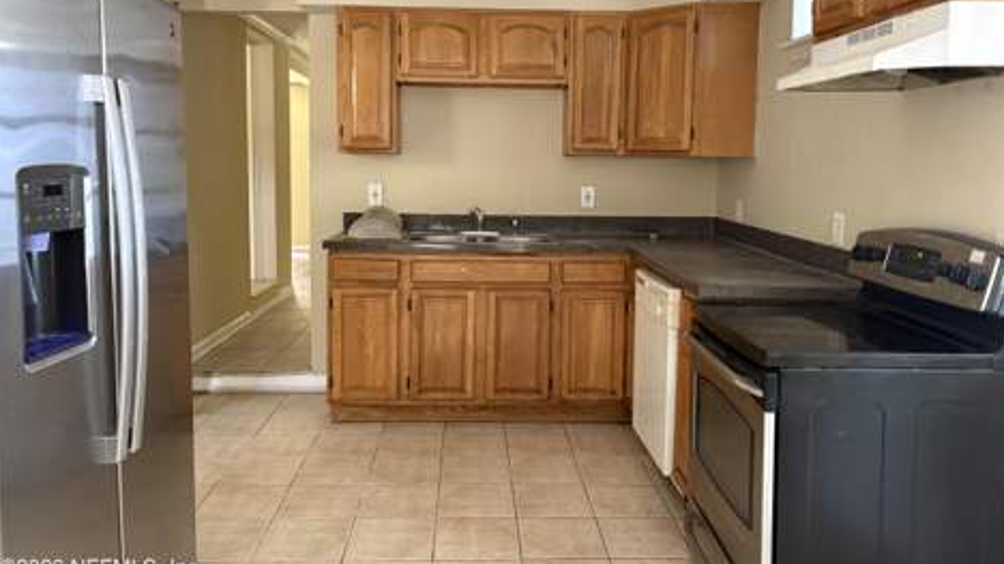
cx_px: 513
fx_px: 772
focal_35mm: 29
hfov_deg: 66.1
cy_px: 216
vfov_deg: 39.9
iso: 500
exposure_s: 1/43
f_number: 1.6
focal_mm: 5.96
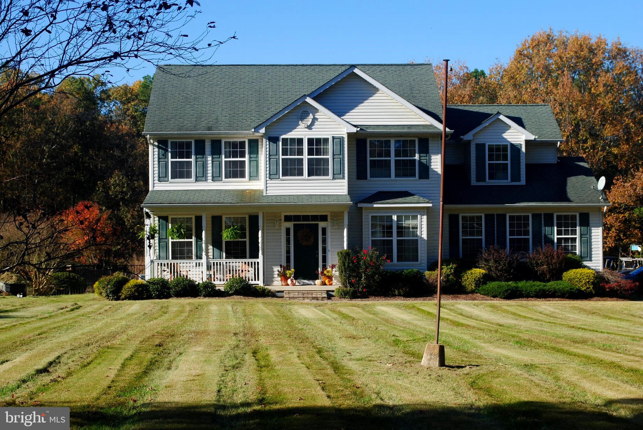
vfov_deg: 20.7
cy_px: 215
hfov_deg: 30.5
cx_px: 322
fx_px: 1180
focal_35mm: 66
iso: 200
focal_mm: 44
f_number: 10
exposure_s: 1/250
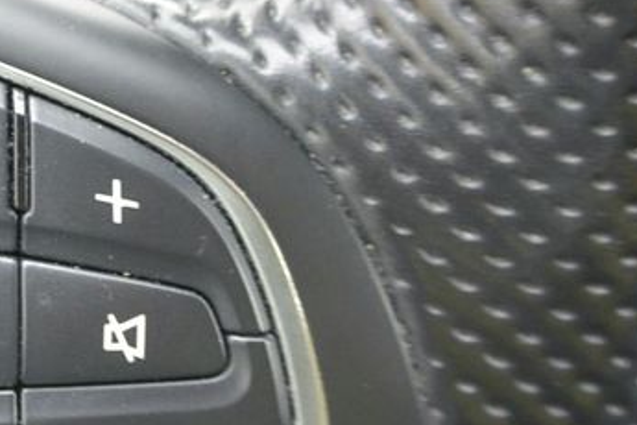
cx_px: -76
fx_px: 1522
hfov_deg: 22.2
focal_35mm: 86
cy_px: 204
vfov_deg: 15.9
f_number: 3.5
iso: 450
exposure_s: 1/60
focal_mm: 11
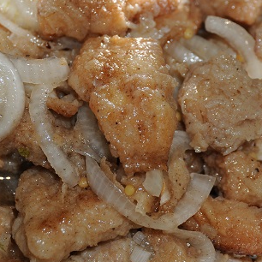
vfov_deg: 11.7
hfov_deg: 11.7
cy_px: 123
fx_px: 1275
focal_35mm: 149
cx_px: 143
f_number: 5.6
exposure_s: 1/60
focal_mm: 55
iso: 200
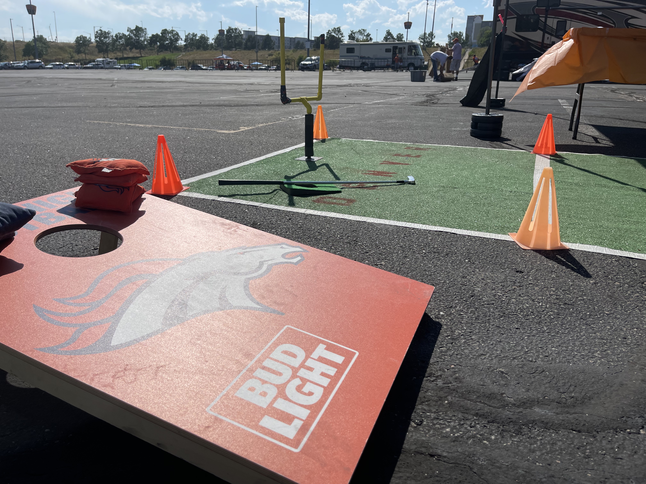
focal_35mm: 26
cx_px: 323
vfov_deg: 53.1
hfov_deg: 67.3
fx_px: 485
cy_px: 242
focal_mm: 5.1
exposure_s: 1/10000
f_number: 1.6
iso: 32
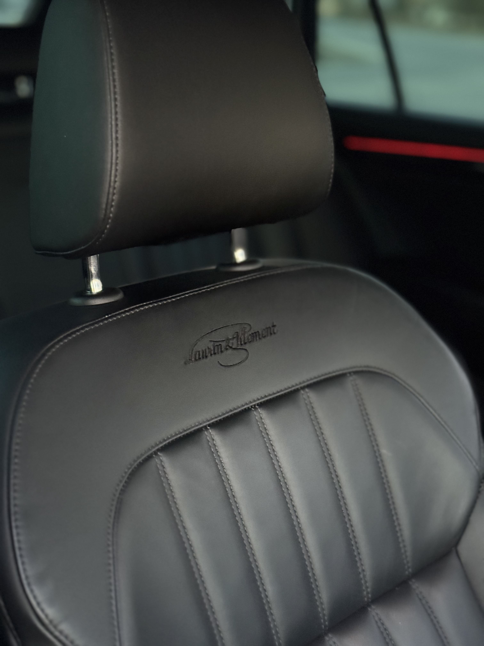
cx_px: 242
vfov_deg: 39.7
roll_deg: -1.9
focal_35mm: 48
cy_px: 323
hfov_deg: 30.3
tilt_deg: -18.6
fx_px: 895
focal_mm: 6.76
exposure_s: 1/28
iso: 800
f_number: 1.78
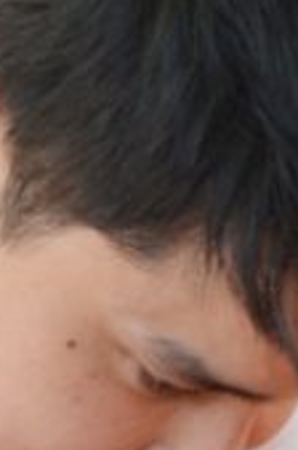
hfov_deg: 3.9
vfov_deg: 5.8
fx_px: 4314
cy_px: 844
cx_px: 351
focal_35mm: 346
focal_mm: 38
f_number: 5.6
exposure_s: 1/125
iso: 320
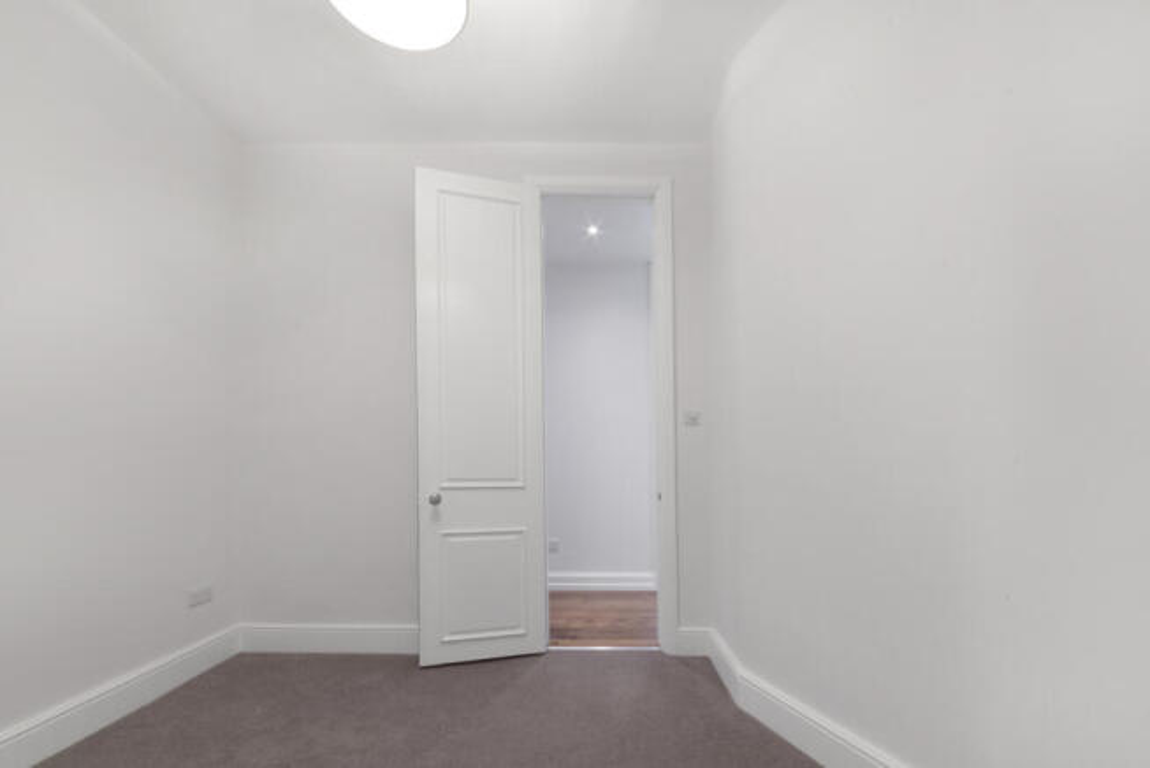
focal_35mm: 13
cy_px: 384
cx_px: 575
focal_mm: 13
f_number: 16
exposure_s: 2
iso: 250
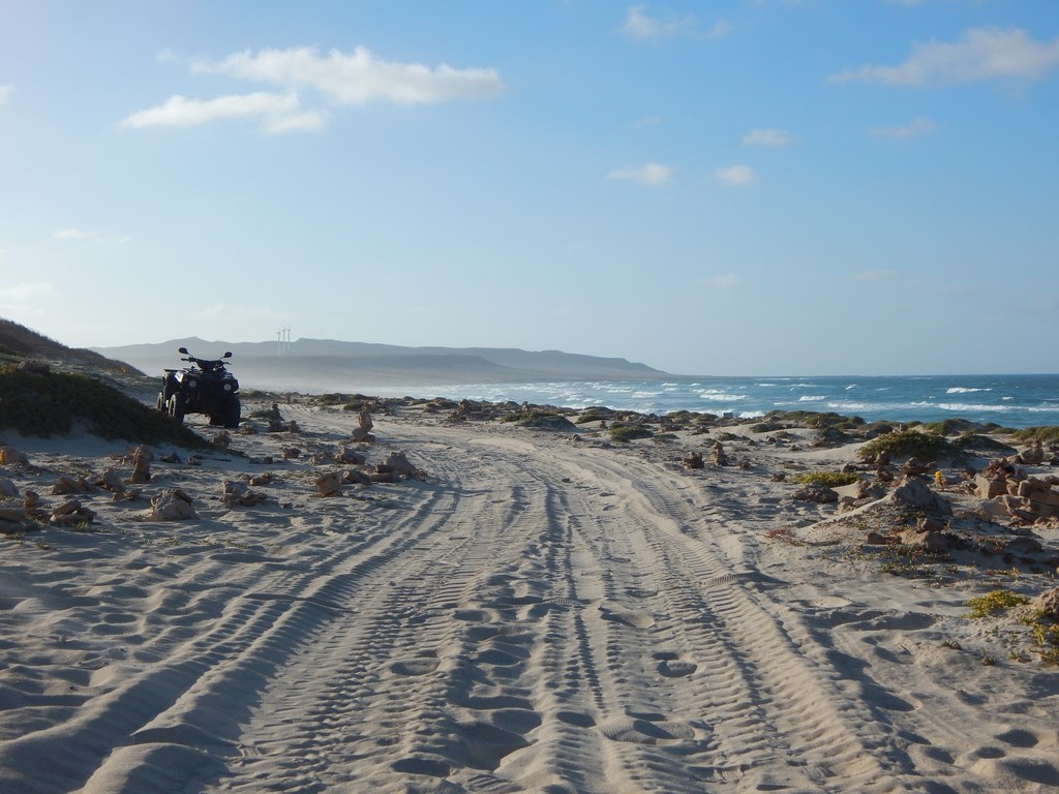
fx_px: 1652
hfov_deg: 35.5
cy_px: 397
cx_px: 530
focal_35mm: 54
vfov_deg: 27.0
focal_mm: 9.7
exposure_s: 1/400
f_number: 7.6
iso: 125
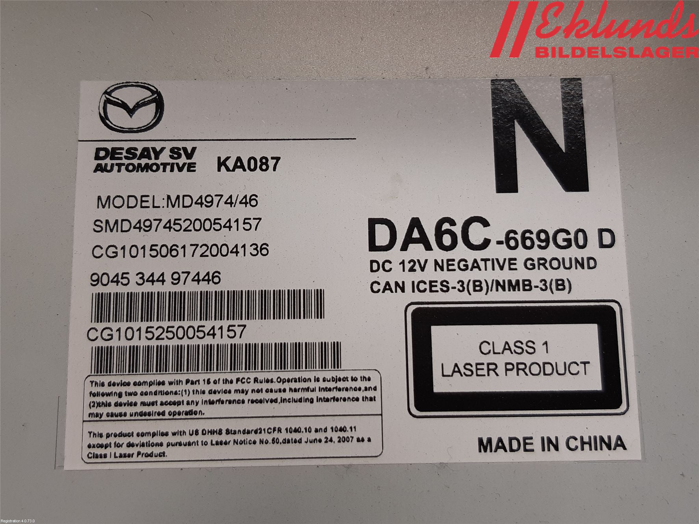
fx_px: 525
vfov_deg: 53.1
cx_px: 350
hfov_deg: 67.3
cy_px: 262
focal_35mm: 26
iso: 50
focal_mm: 3.93
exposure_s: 1/50
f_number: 1.7
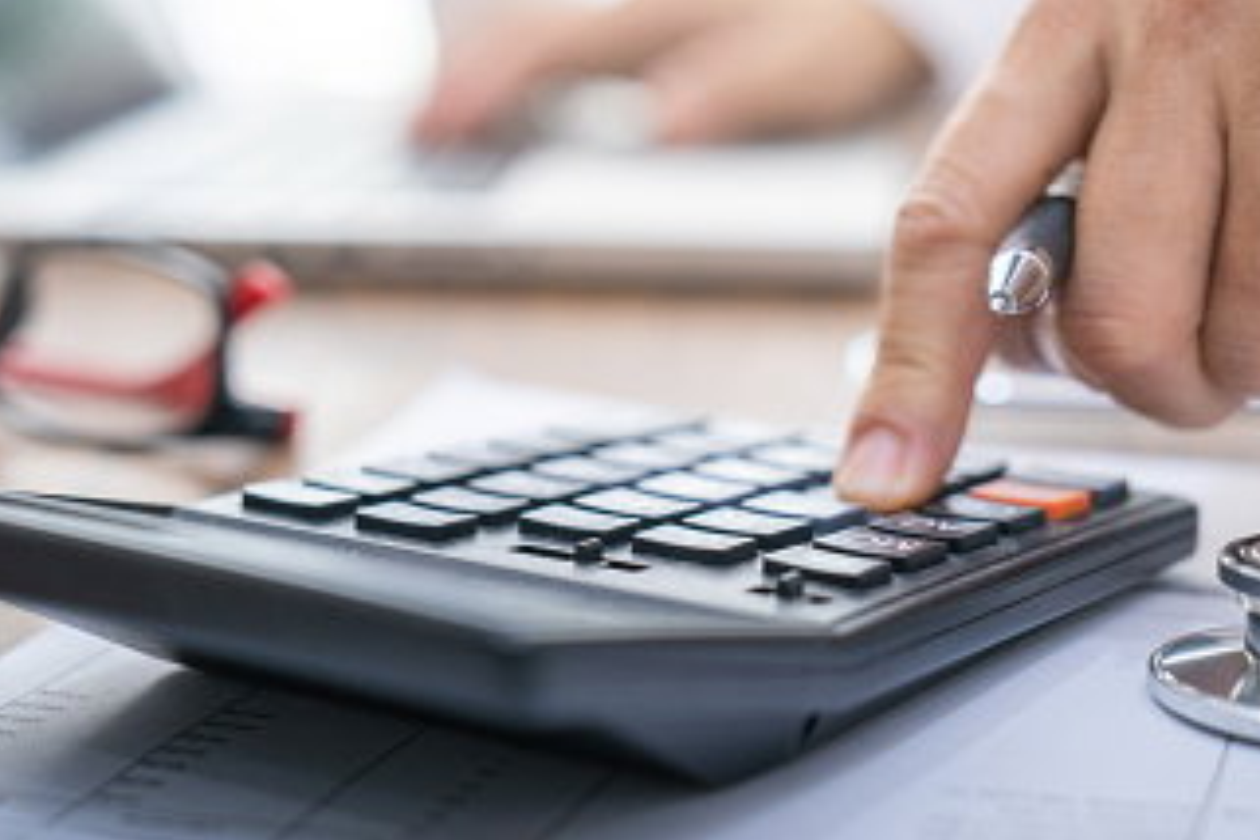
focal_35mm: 76
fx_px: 2660
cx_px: 701
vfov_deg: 17.9
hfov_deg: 26.6
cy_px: 316
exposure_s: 1/50
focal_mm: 48
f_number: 3.2
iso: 200
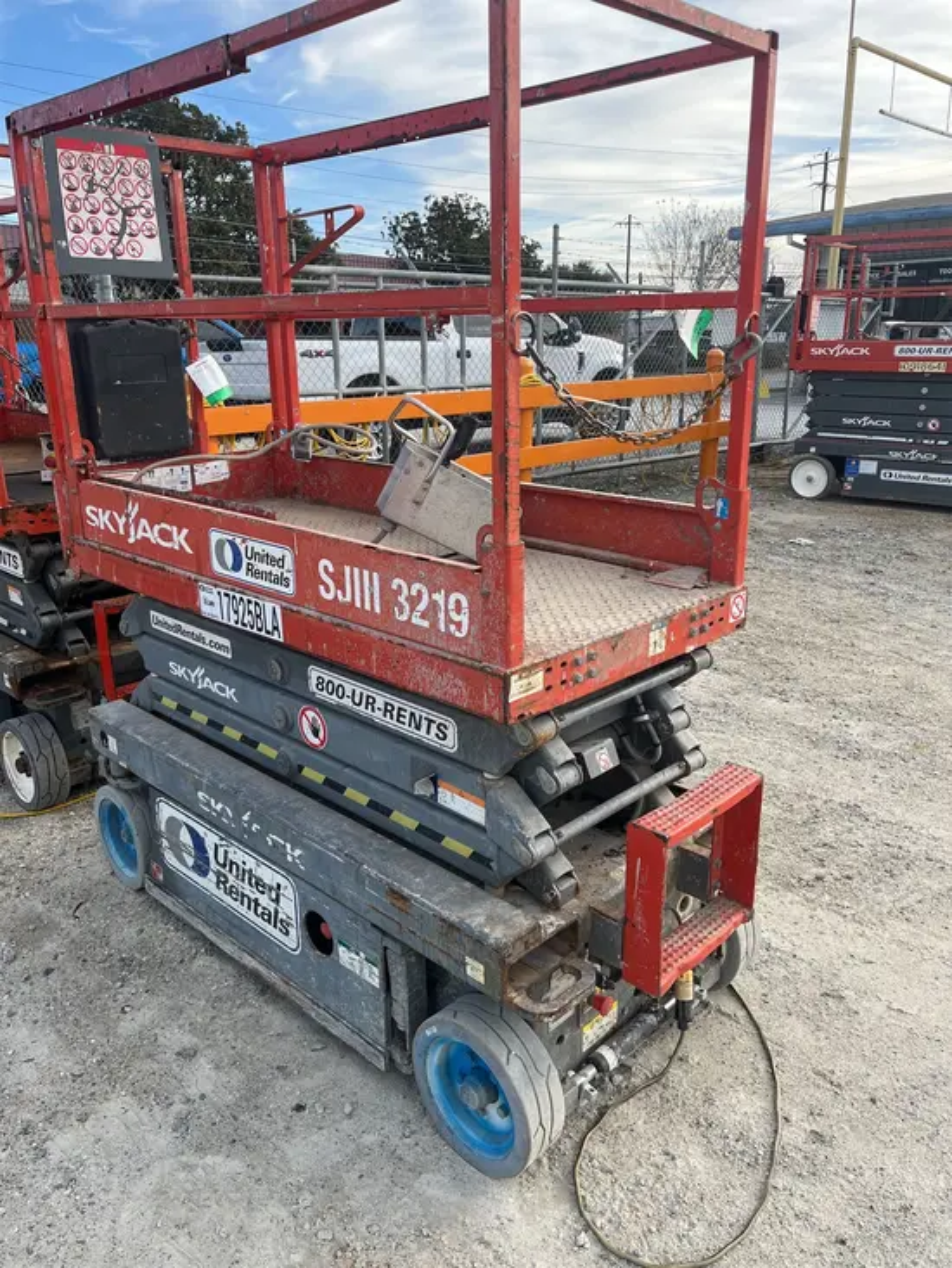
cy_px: 634
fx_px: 953
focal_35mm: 26
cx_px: 476
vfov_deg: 67.3
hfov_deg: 53.1
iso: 50
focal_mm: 5.1
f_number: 1.6
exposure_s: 1/1212
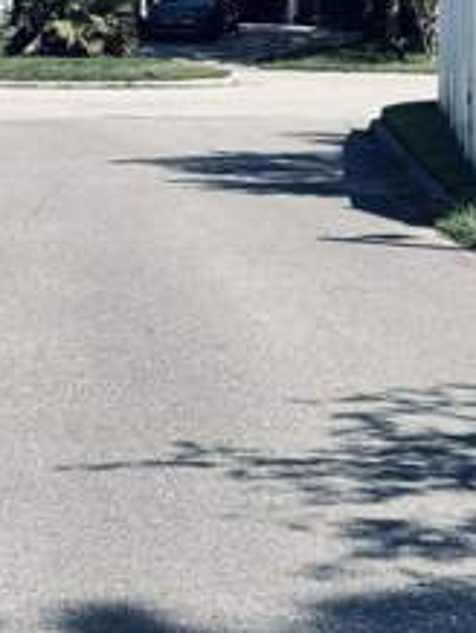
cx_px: 131
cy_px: 105
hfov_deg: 11.2
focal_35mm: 132
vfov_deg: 14.8
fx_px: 2415
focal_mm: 6.76
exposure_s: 1/6849
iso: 100
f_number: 1.78
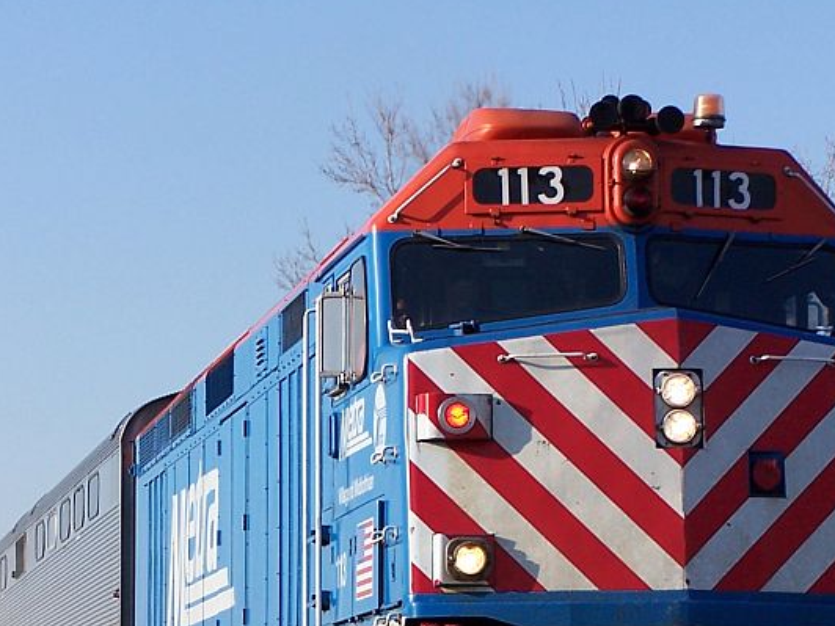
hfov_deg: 10.9
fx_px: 4366
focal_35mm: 181
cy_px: 584
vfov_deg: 8.2
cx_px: 246
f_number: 3.2
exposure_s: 1/750
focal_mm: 15.6
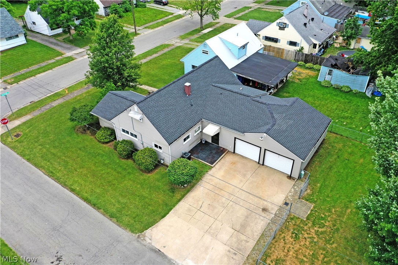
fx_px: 310
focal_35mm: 28
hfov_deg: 65.5
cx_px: 199
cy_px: 132
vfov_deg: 46.4
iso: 100
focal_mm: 10.26
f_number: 5
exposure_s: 1/320
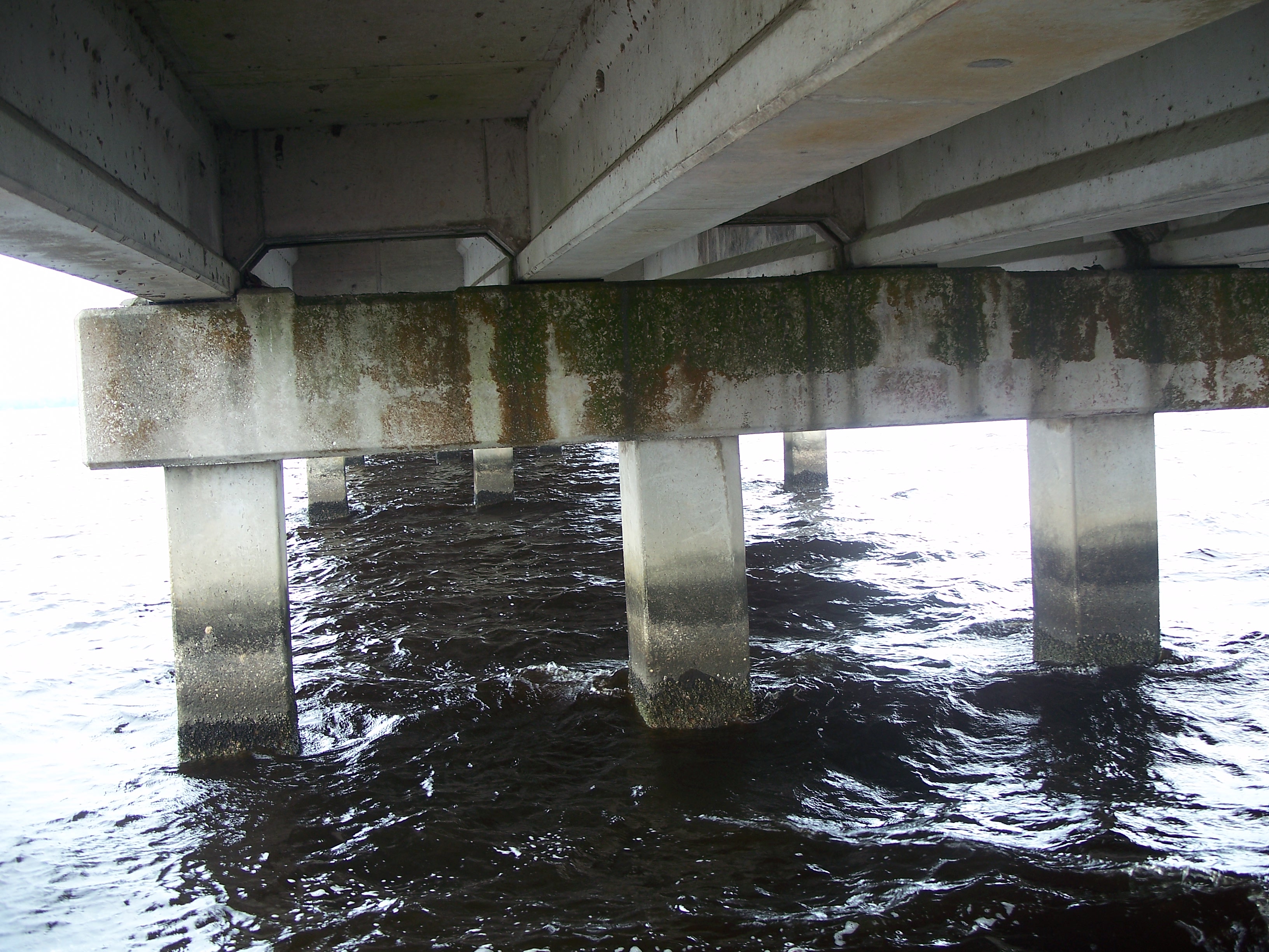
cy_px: 476
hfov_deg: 50.1
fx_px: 1356
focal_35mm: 37
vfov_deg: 38.7
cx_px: 634
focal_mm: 7.8
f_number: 2.8
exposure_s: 1/100
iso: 64
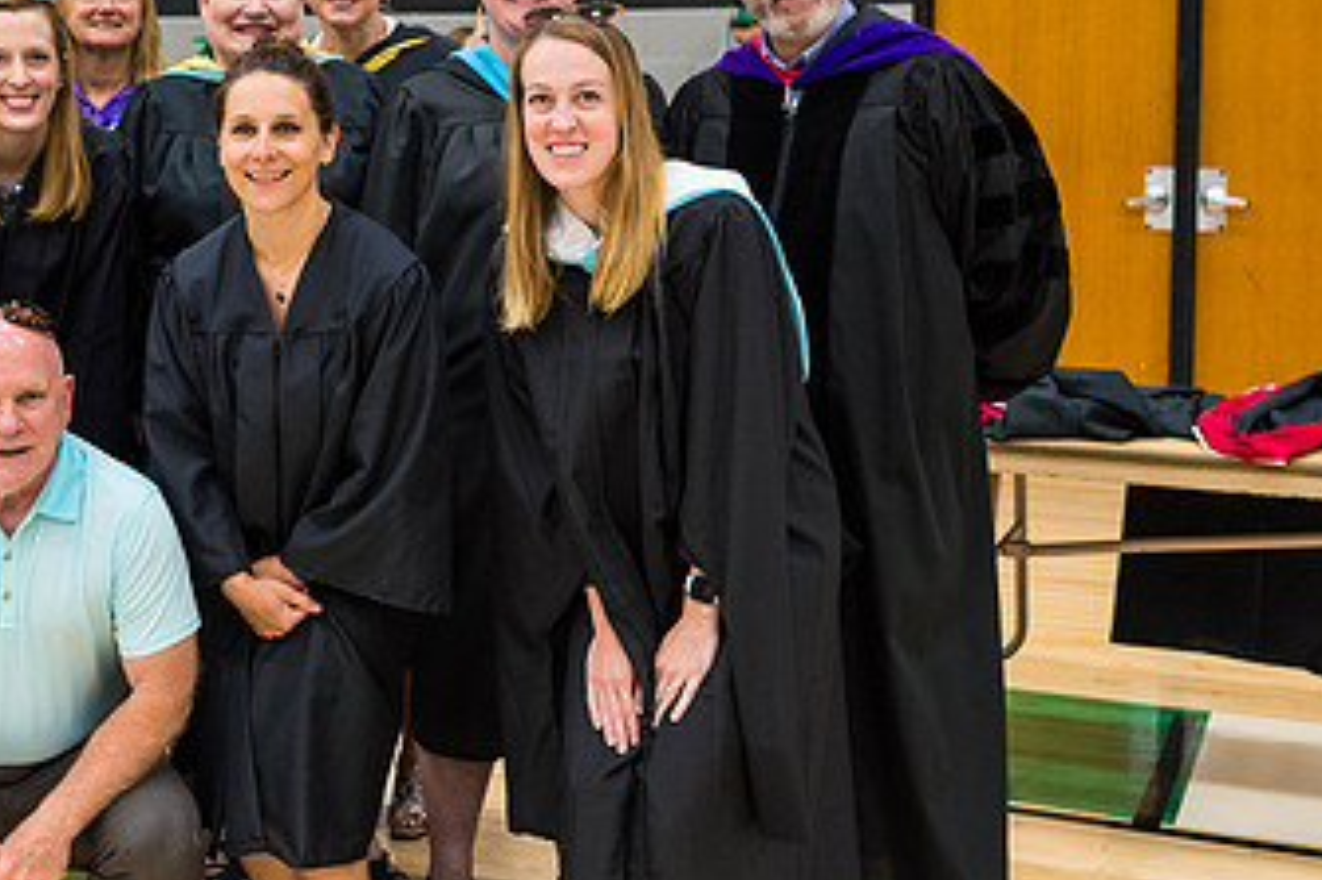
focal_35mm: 61
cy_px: 223
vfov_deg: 22.0
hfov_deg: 32.2
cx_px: 318
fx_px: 2239
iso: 500
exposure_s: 1/160
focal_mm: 24
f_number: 2.8
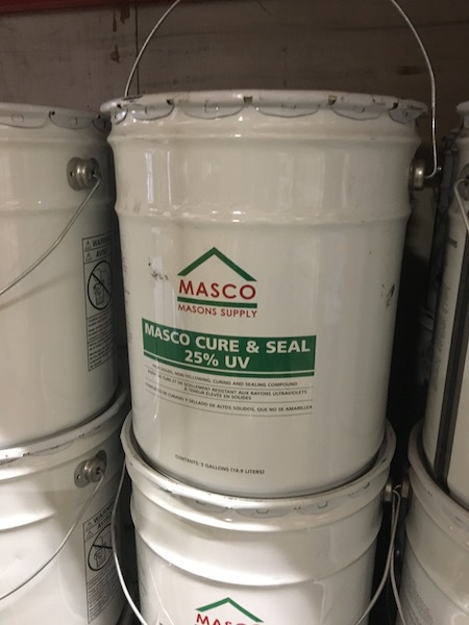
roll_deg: -1.0
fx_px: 524
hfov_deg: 48.2
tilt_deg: -16.3
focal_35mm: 29
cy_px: 312
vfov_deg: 61.7
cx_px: 234
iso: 400
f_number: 2.2
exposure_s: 1/15
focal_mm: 4.15
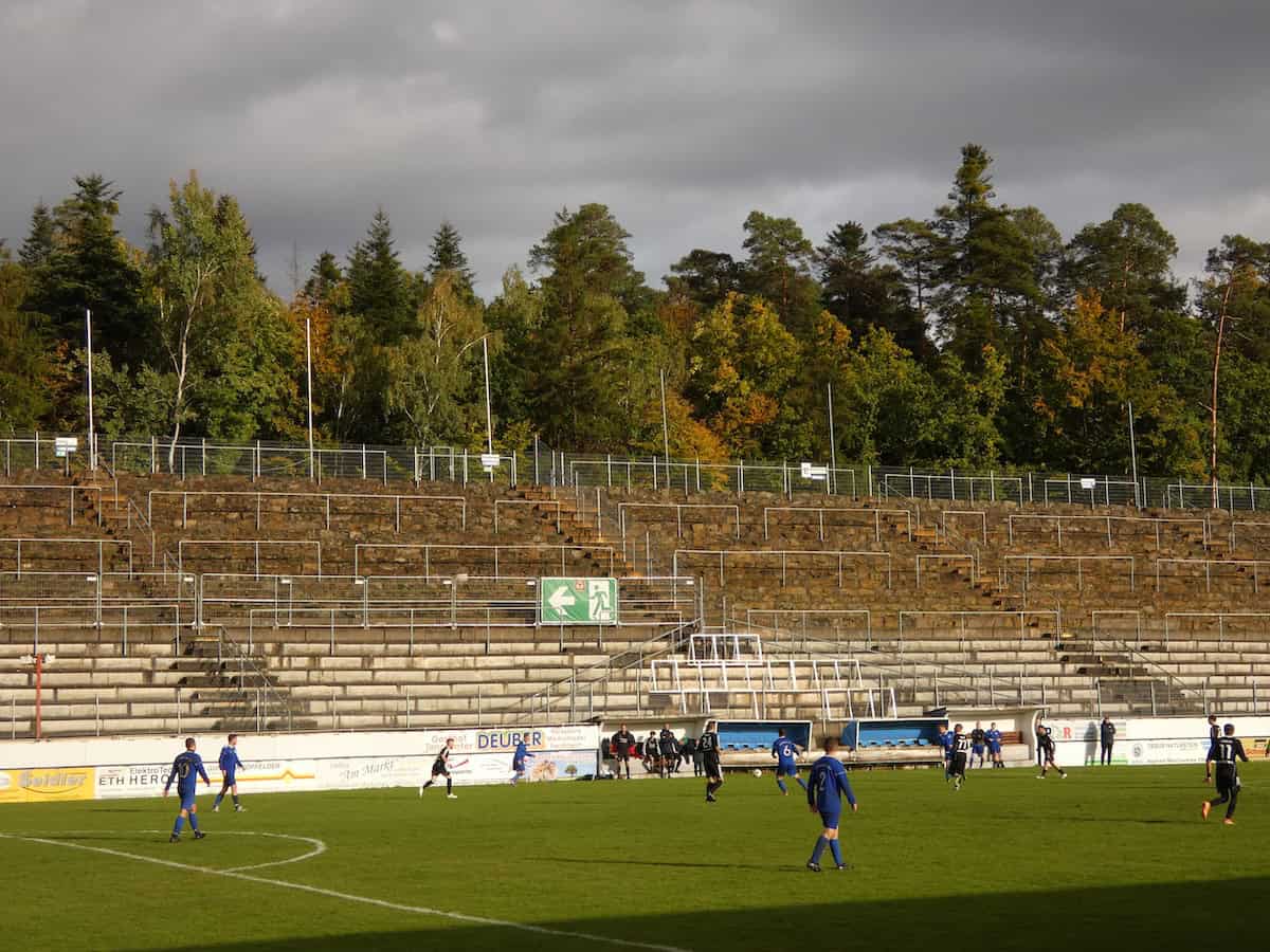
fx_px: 2311
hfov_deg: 30.7
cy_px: 476
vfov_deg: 23.3
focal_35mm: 63
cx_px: 635
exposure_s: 1/320
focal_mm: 11.3
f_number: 4.2
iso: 80
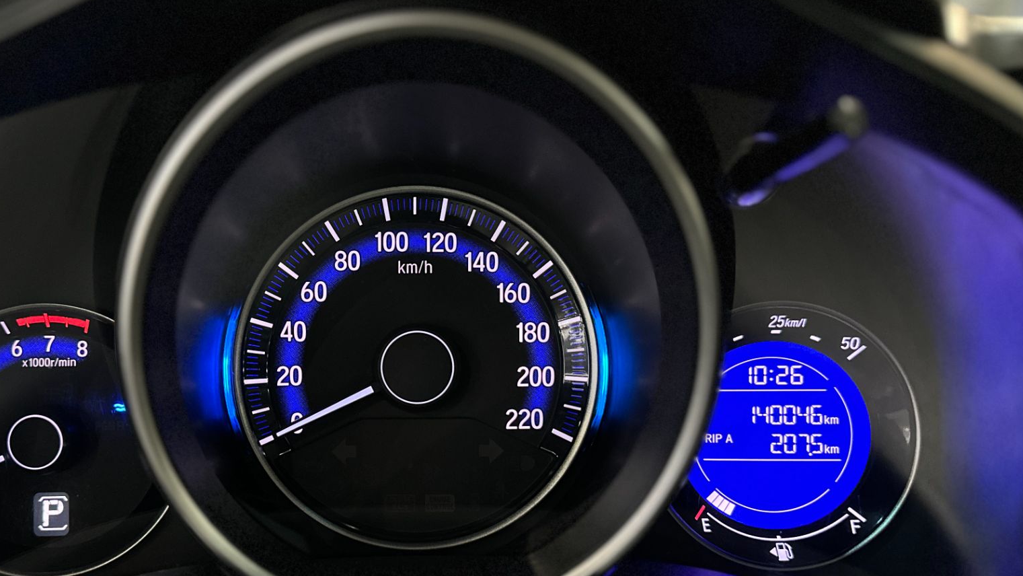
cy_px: 361
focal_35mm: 33
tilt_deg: -21.0
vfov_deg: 35.5
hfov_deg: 59.0
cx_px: 414
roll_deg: -1.1
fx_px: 895
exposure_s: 1/60
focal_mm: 6.86
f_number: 1.78
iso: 800
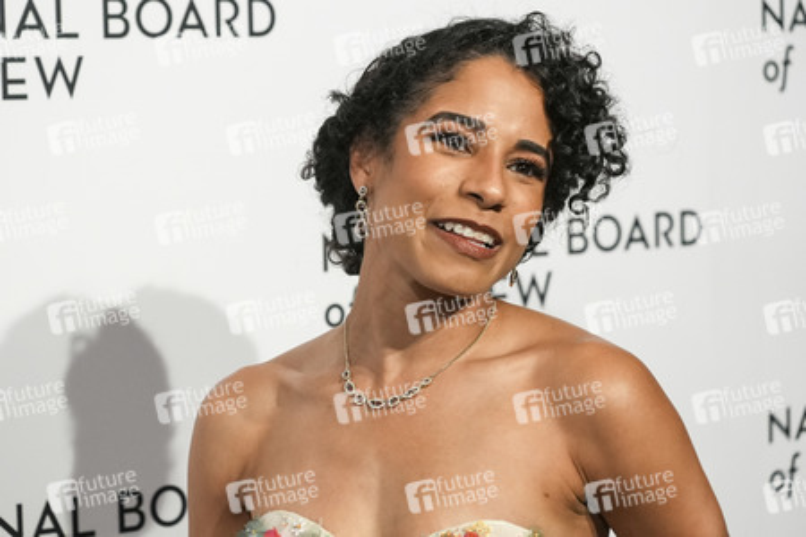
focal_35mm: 100
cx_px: 403
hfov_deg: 20.4
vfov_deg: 13.7
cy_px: 268
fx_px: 2239
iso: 8000
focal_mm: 100
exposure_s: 1/400
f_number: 5.6
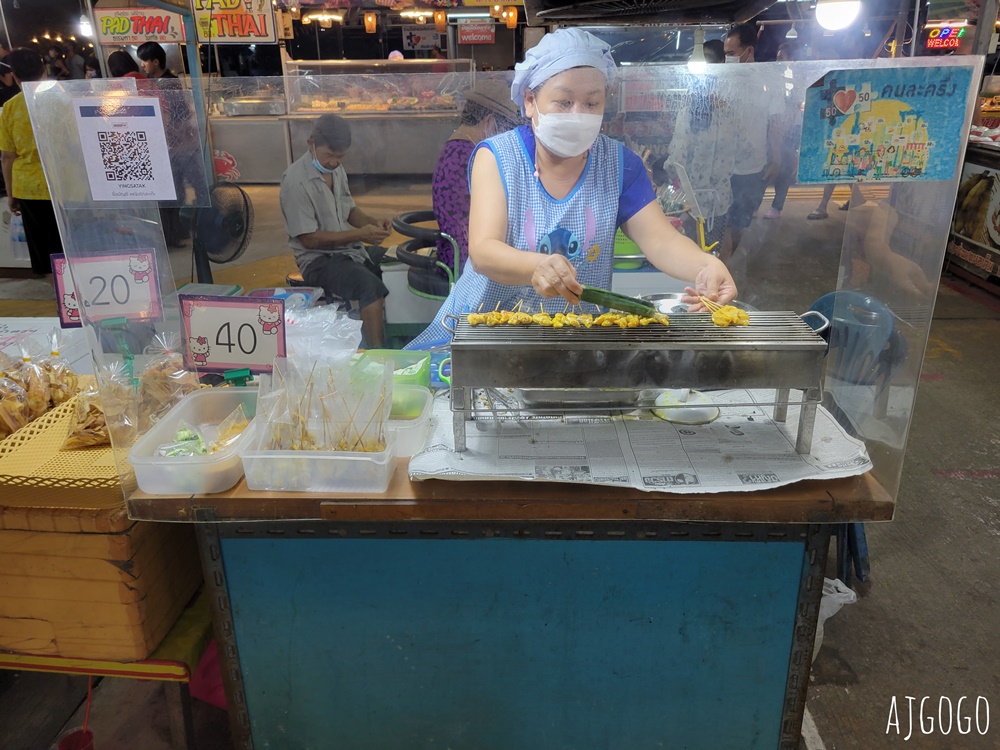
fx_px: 751
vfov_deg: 53.1
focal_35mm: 26
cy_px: 375
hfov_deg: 67.3
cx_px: 500
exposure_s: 1/100
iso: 80
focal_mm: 5.4
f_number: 1.8
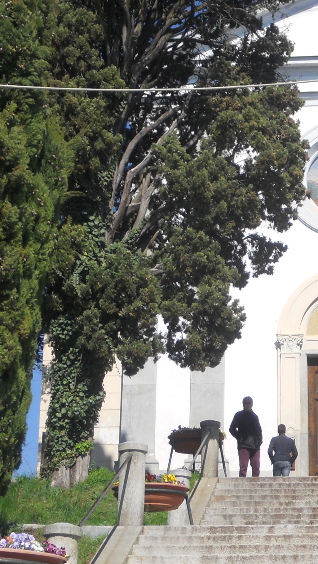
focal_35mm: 98
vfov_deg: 21.7
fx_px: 1468
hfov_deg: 12.3
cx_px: 271
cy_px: 171
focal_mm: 7.3
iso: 80
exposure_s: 1/800
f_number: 3.2
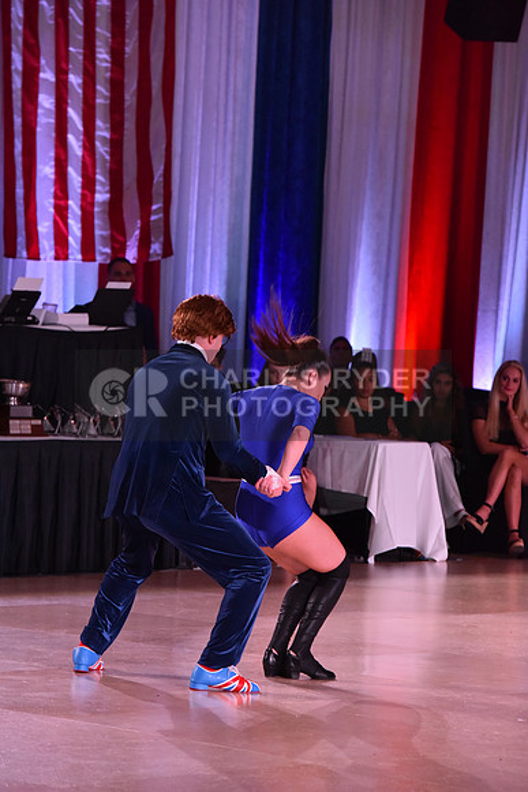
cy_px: 396
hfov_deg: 7.6
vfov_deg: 11.4
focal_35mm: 180
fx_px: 3957
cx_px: 264
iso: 2500
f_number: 6.3
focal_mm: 180
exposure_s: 1/320
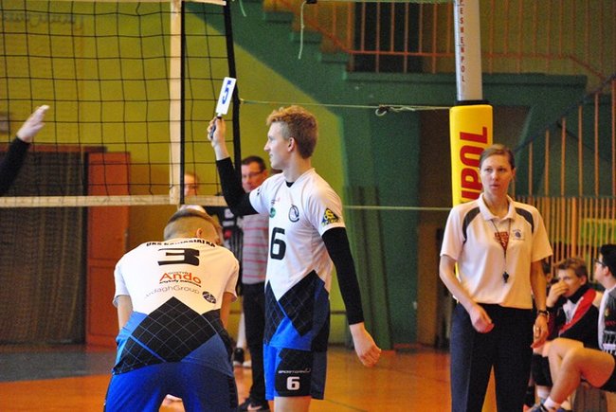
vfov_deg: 7.3
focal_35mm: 188
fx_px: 3212
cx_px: 308
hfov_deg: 11.0
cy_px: 206
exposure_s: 1/125
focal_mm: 125
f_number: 5.6
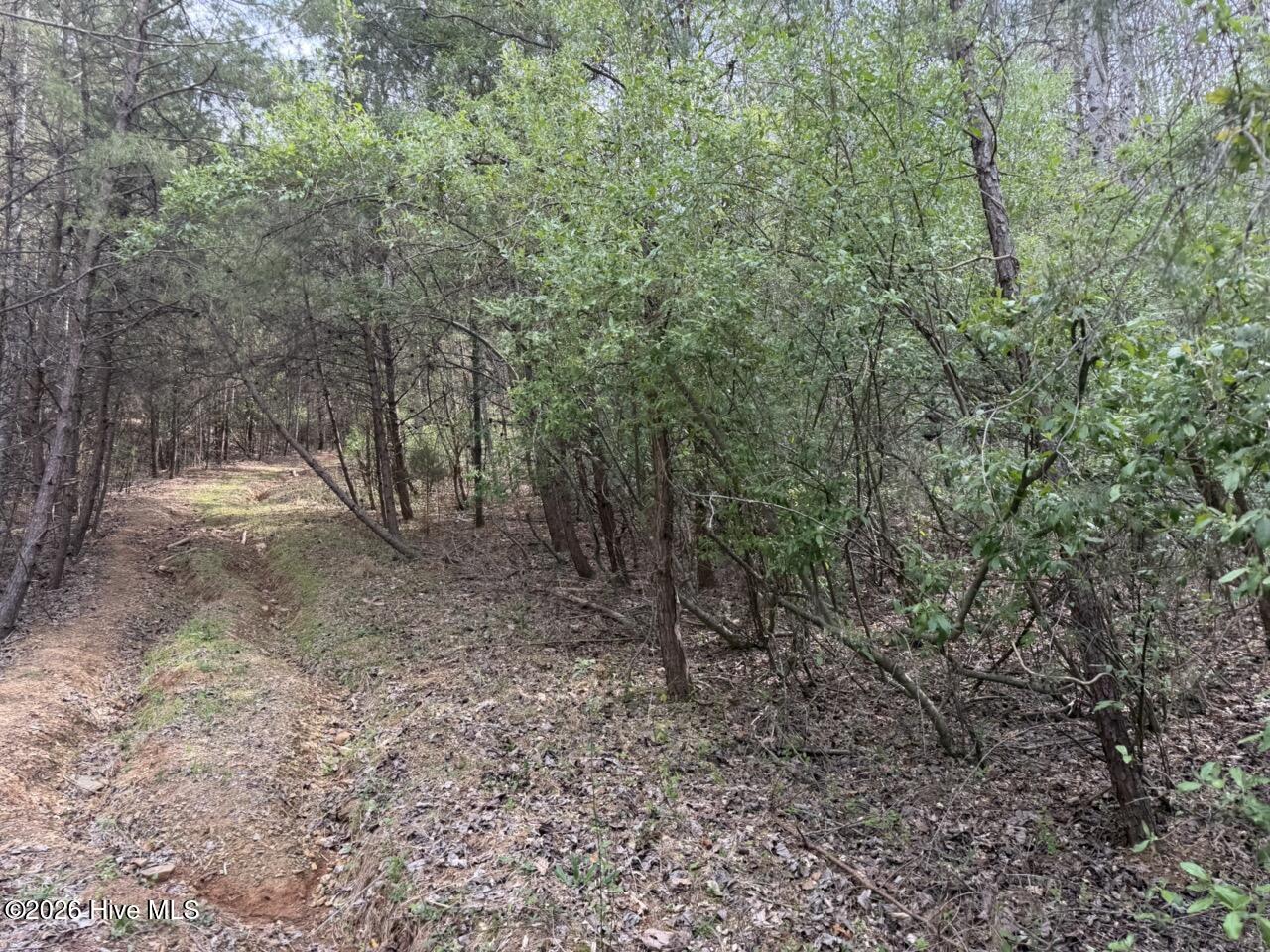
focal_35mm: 24
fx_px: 881
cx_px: 635
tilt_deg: +8.8
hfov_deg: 71.6
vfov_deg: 56.8
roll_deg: +2.5
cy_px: 476
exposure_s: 1/385
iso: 80
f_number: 1.78
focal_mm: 6.76
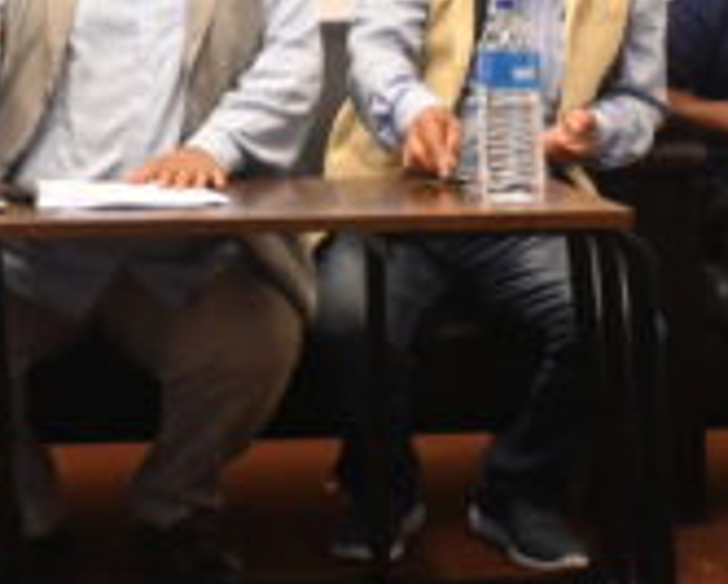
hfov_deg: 19.3
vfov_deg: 15.2
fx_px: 2100
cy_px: -121
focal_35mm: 97
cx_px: 48
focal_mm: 23
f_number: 4.2
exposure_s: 1/80
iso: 3200
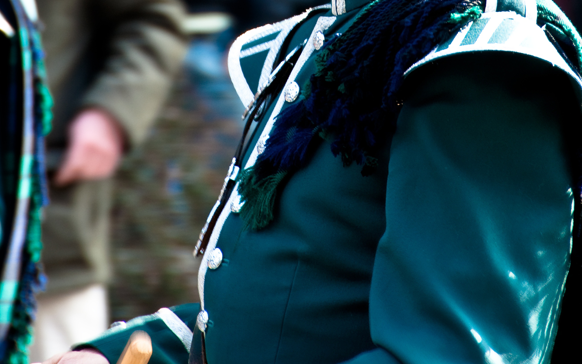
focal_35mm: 505
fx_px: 8011
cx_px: 300
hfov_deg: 4.2
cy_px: -100
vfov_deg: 2.6
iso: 160
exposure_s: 1/50
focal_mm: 200
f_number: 9
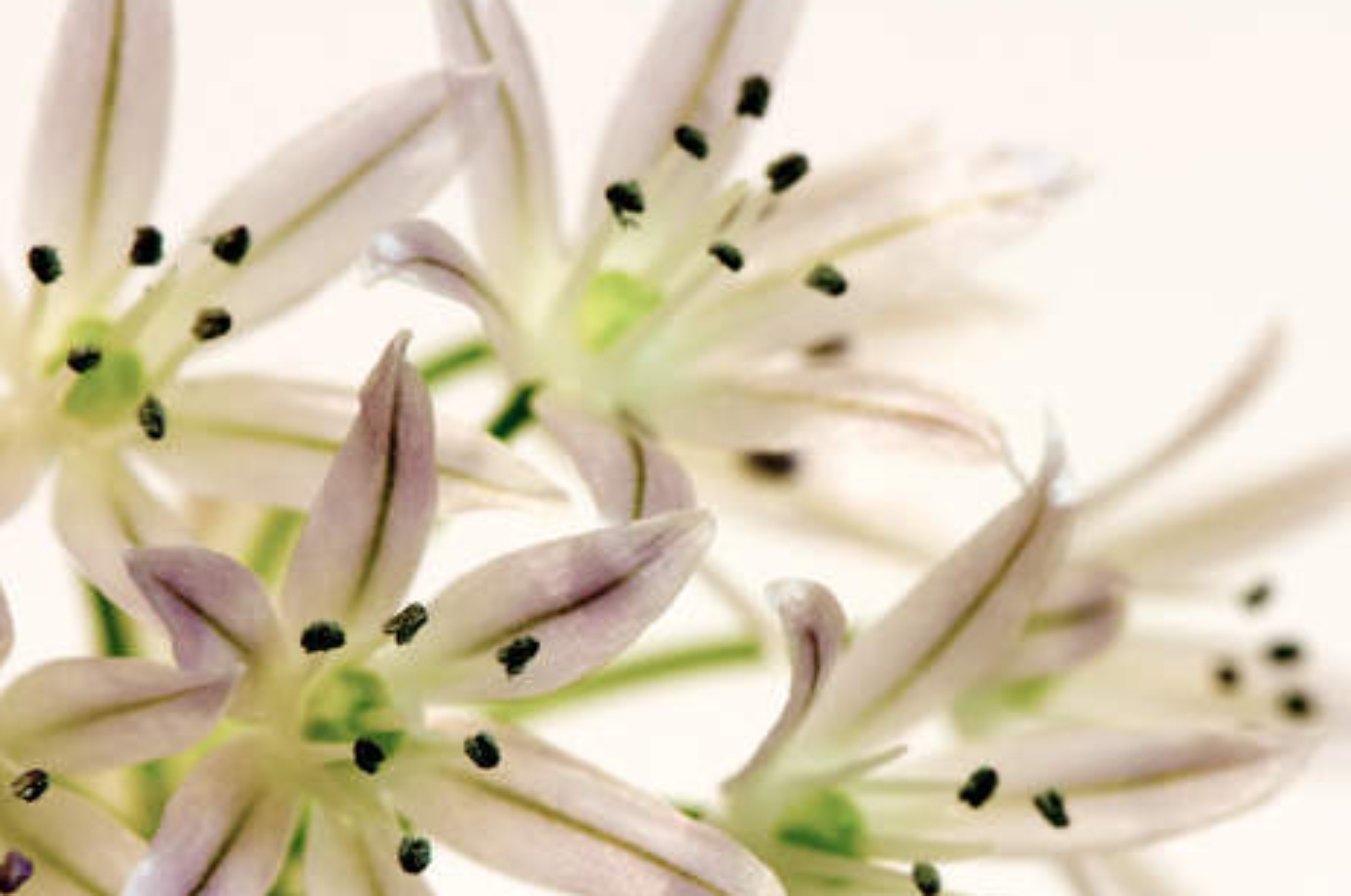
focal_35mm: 218
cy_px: 609
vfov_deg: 6.3
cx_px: 861
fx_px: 8155
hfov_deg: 9.5
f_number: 20
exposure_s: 6
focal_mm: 105
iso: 200
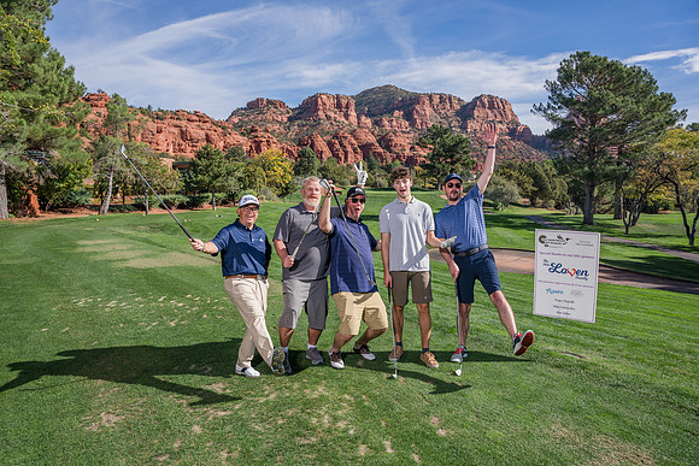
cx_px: 350
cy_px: 233
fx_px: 466
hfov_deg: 73.7
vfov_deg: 53.2
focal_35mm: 24
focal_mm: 24
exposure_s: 1/1000
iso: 250
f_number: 4.5
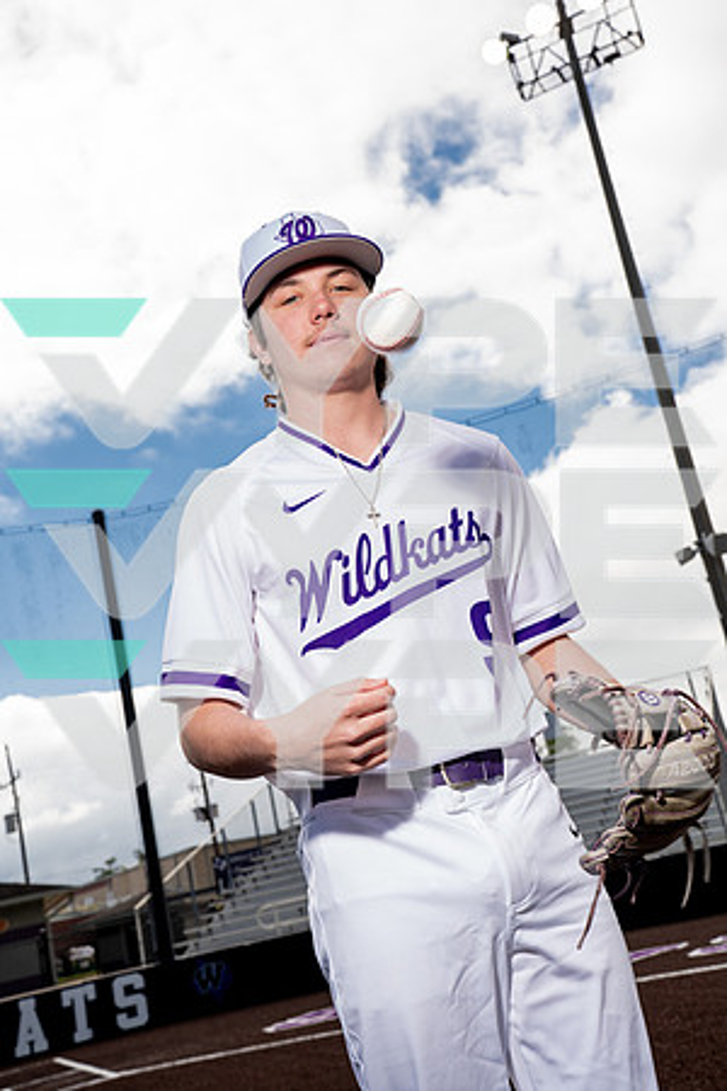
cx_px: 364
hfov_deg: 30.5
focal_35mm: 44
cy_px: 546
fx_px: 1333
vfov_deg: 44.5
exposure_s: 1/200
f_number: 8
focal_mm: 44
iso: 100
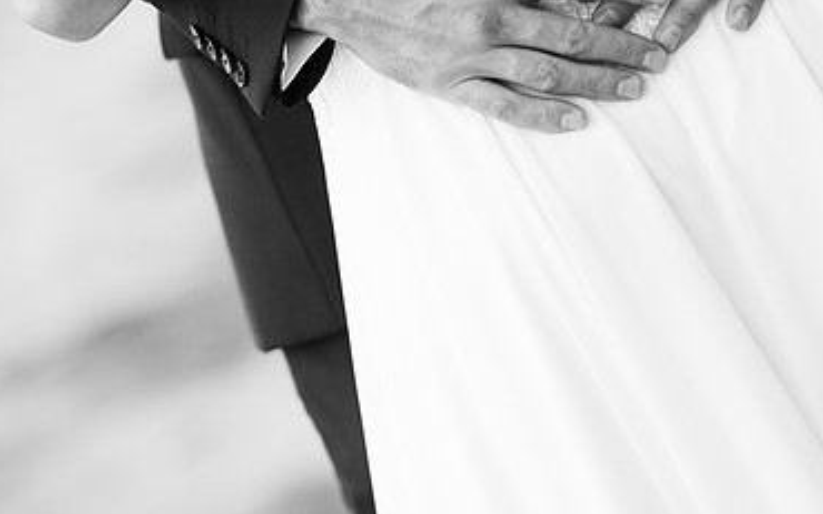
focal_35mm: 260
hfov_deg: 8.1
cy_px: 103
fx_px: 5830
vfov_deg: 5.0
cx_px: 504
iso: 800
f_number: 2.8
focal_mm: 155
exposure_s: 1/200
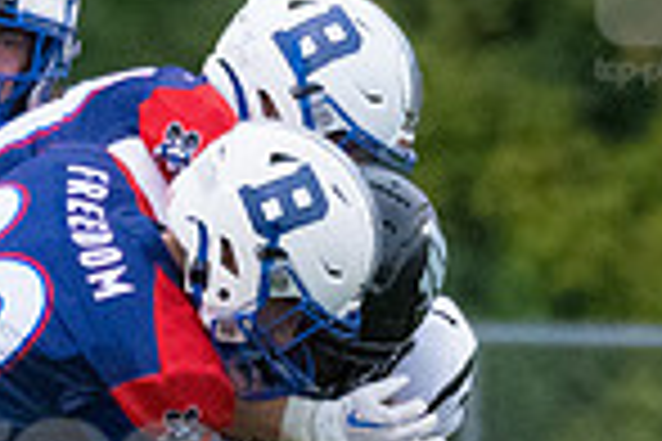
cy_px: 544
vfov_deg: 0.7
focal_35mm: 1838
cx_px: 95
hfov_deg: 1.1
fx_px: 33796
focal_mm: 310
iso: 6400
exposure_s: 1/2000
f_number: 5.6
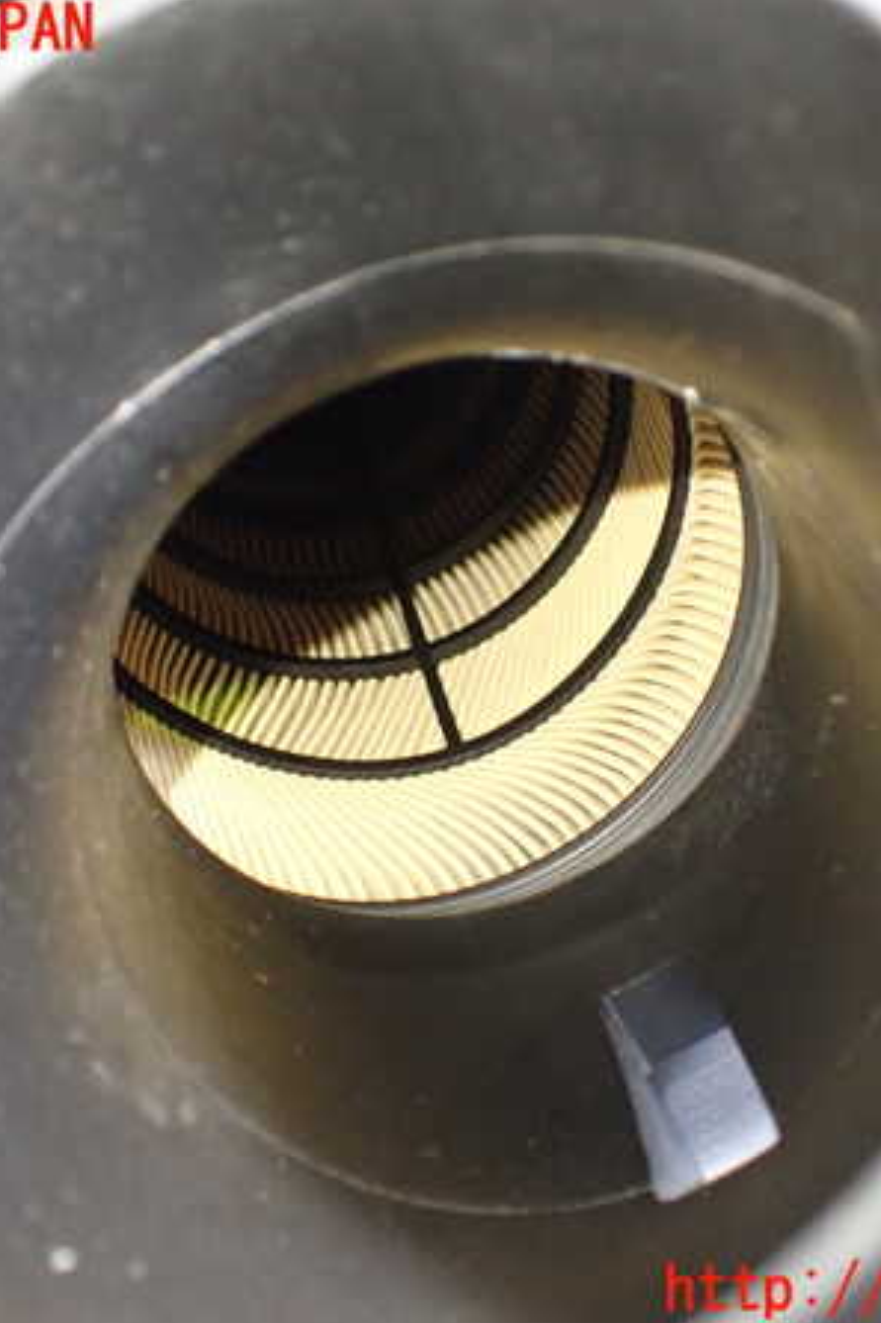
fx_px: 1543
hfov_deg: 31.9
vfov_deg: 46.4
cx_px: 445
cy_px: 662
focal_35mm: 42
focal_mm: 5.4
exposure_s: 1/30
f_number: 2.3
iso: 800
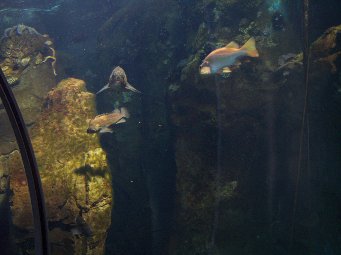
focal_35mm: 38
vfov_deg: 37.7
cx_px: 170
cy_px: 128
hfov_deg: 49.0
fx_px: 374
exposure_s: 1/8
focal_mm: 8
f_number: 2.8
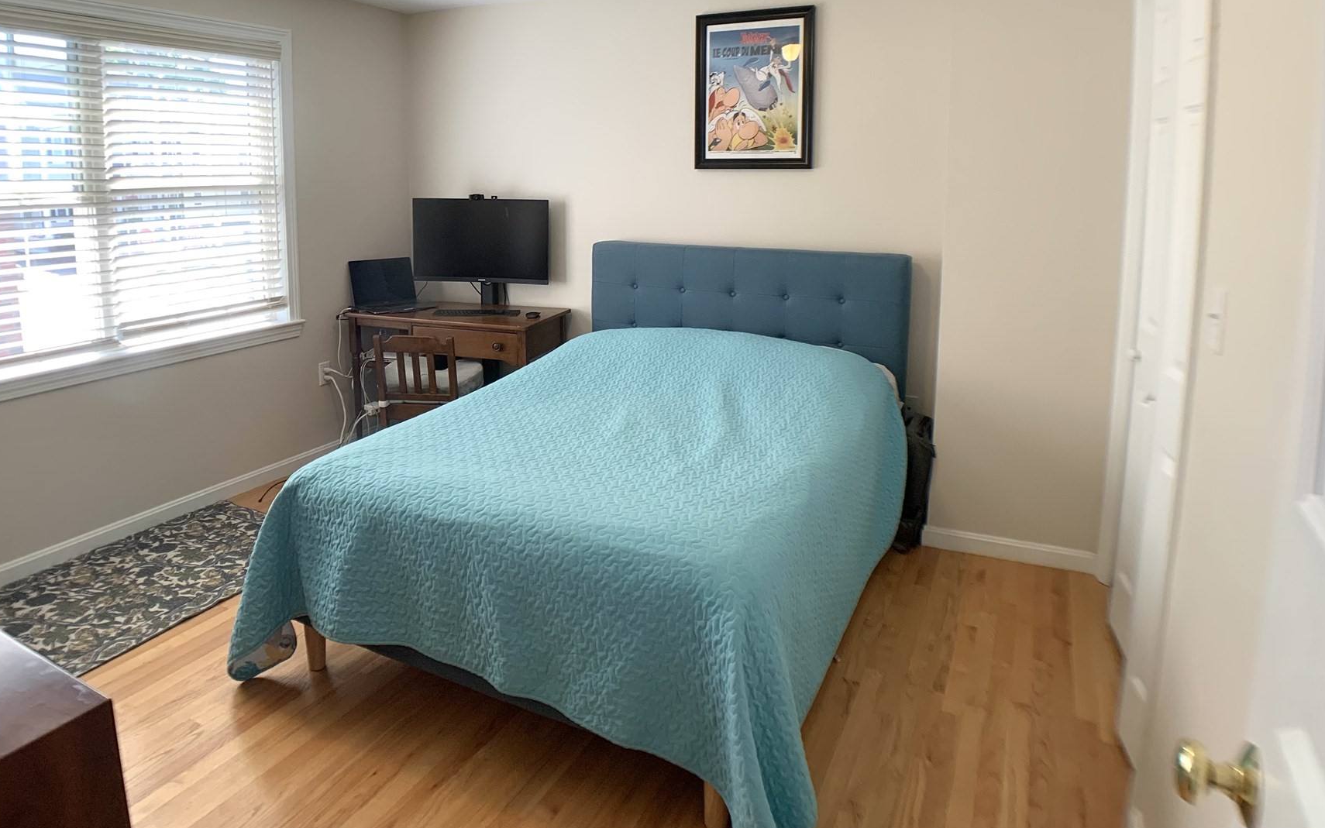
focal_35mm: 33
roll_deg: +0.6
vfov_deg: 37.9
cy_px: 282
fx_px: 1192
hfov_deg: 58.1
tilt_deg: -6.6
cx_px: 609
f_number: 1.8
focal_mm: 4.25
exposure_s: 1/120
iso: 50
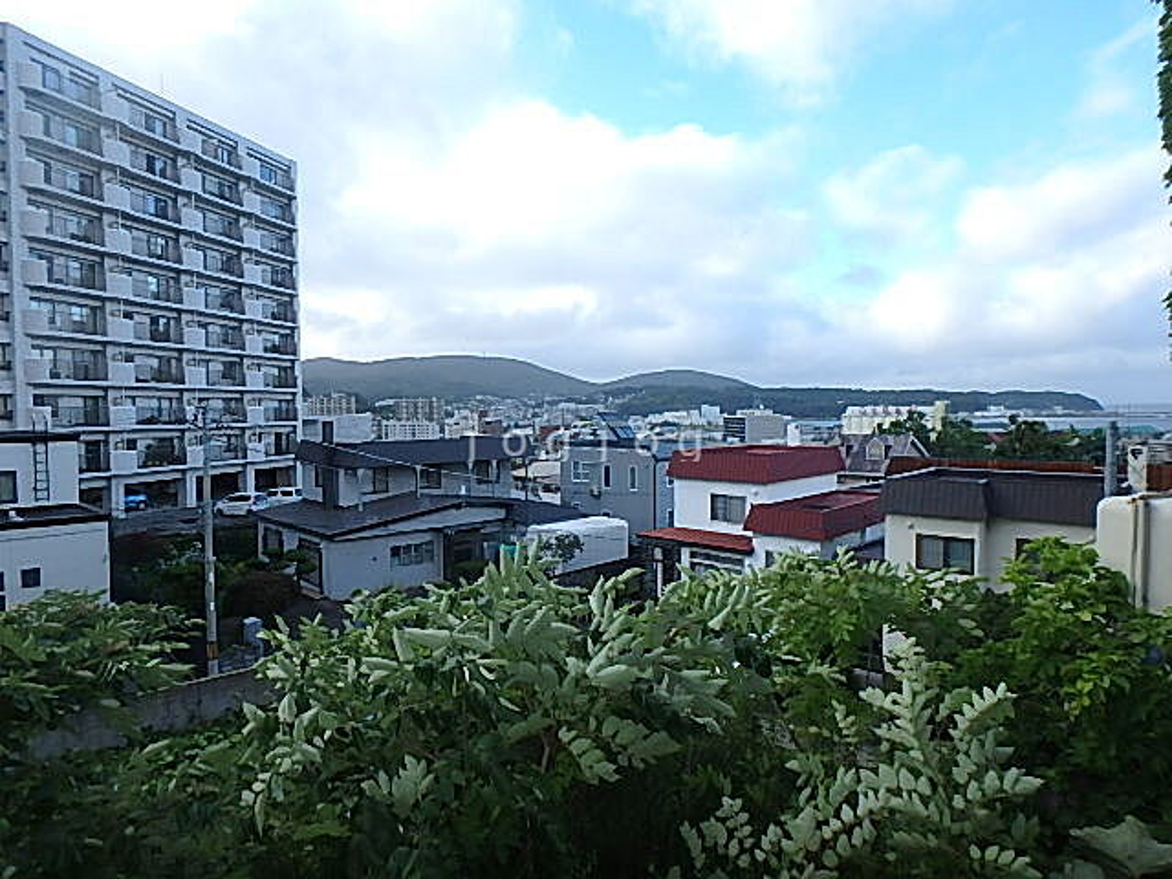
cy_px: 440
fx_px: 711
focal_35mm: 21
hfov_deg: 79.0
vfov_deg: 63.4
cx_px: 586
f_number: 3.5
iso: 125
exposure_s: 1/320
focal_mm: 3.7
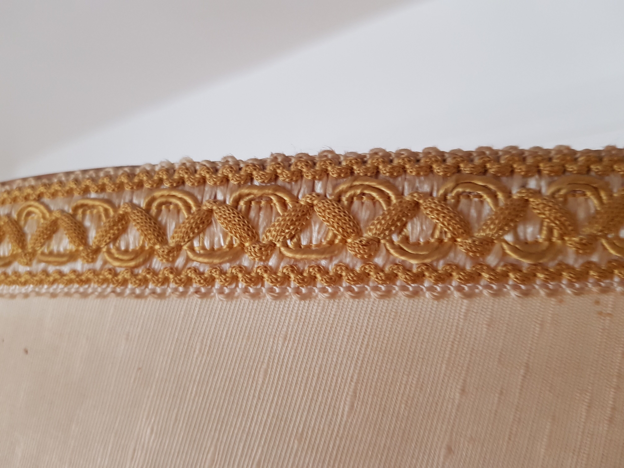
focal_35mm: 26
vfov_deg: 53.1
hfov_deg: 67.3
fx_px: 469
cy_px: 234
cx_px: 312
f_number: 1.7
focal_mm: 4.2
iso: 200
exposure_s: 1/14
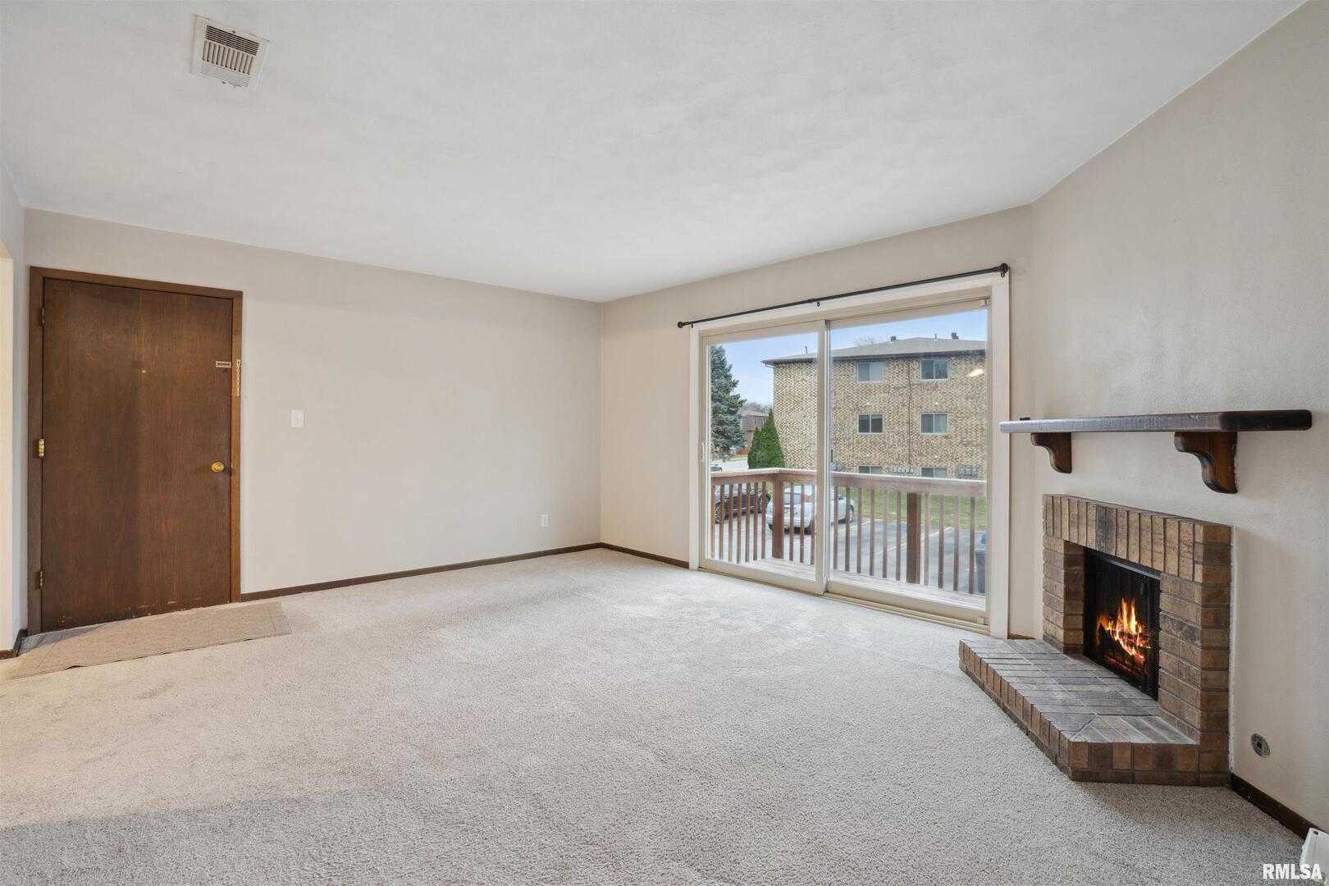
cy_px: 443
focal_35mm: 16
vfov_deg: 73.7
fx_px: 591
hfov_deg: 96.7
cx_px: 664
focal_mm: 16
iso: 400
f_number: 9
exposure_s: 1/4
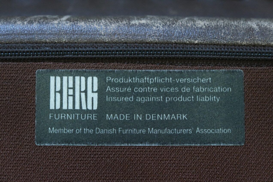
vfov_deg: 11.4
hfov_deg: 17.1
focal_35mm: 120
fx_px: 910
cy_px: 91
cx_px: 136
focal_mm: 80
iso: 6400
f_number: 4
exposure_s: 1/120
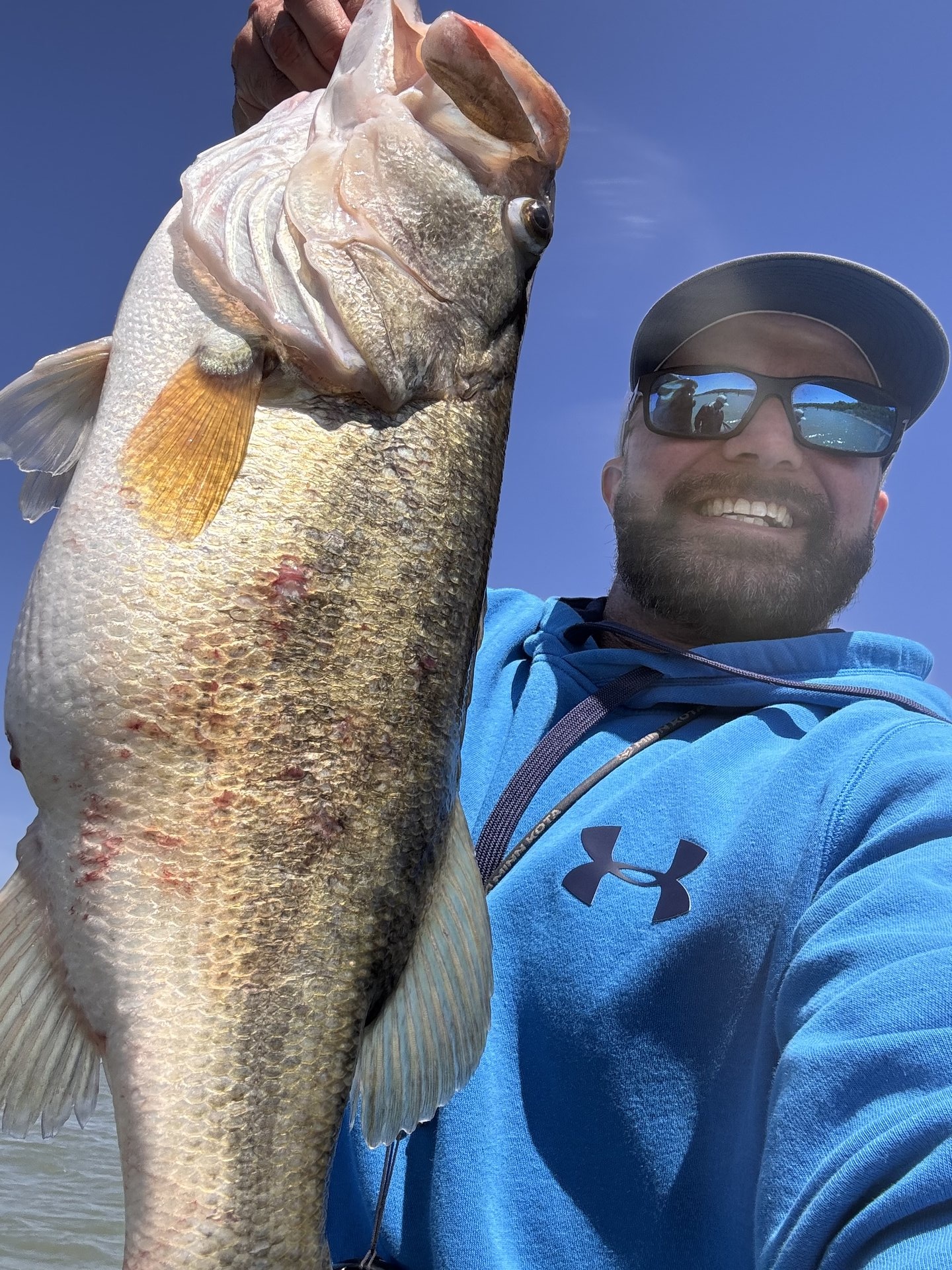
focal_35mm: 30
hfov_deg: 46.8
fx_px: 1100
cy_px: 635
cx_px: 476
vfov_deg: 60.0
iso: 25
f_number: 1.9
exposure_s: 1/794
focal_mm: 2.69
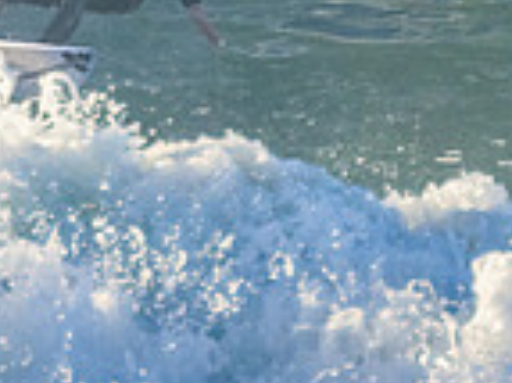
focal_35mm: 3128
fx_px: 46227
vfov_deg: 0.5
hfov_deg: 0.6
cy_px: -152
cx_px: 72
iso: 2200
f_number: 11
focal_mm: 800
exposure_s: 1/1600
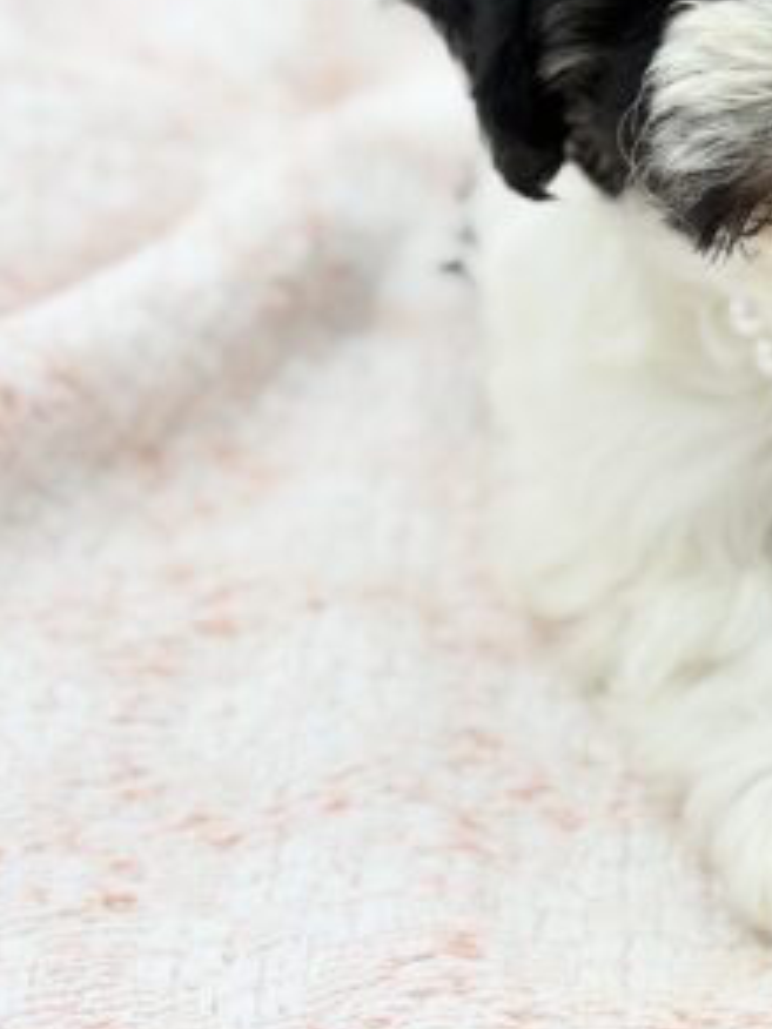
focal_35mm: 107
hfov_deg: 13.5
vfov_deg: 18.3
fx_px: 3182
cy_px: 285
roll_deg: +4.1
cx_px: 913
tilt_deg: -28.9
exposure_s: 1/256
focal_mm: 5.96
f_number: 1.6
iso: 32
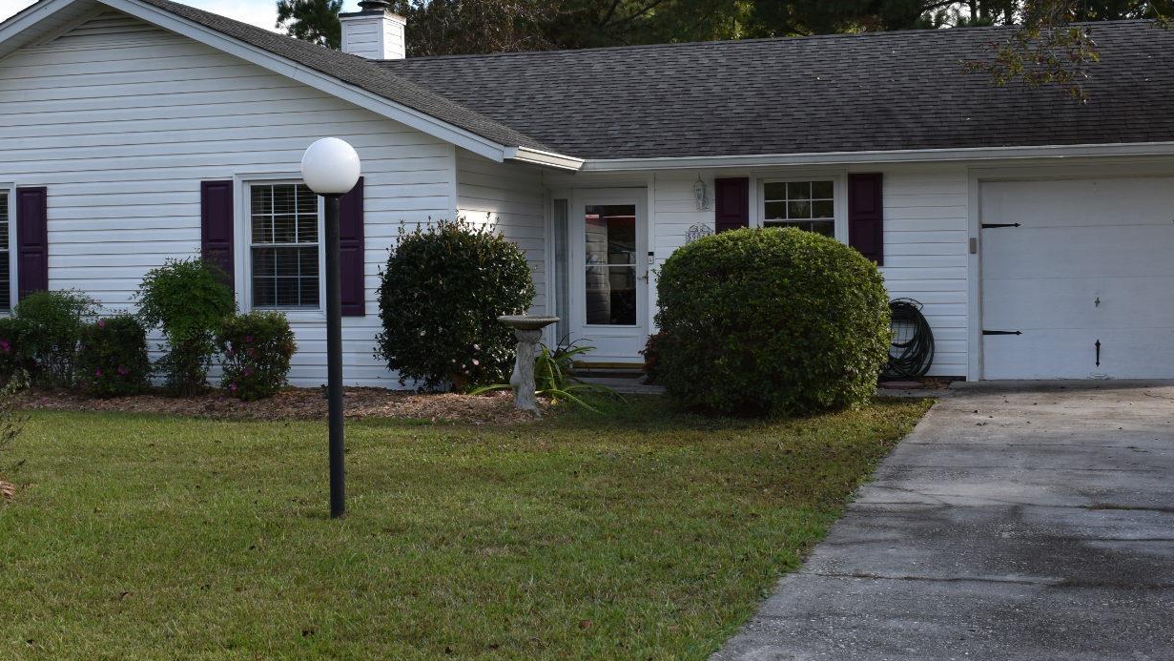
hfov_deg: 40.1
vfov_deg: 23.2
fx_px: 1609
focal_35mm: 52
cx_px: 546
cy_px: 316
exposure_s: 1/200
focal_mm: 25
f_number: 5.6
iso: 100
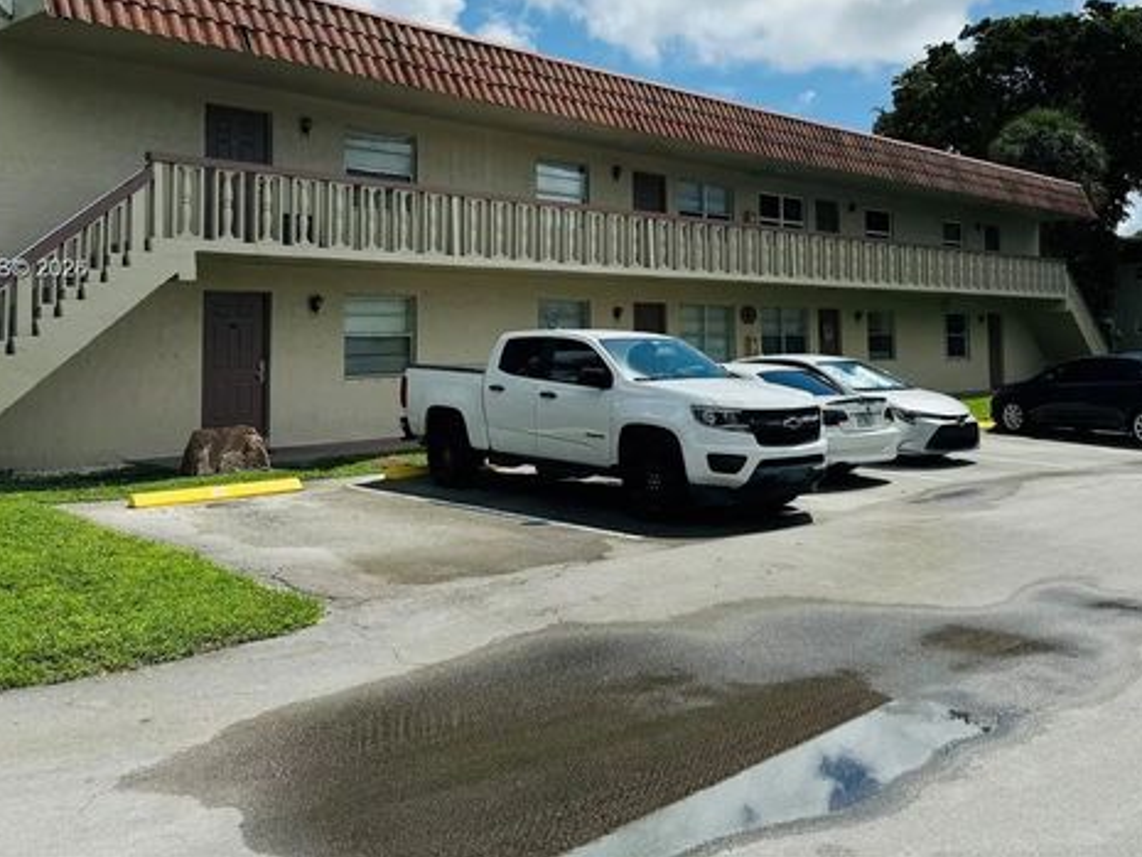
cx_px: 567
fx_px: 1089
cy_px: 270
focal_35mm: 33
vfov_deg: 42.3
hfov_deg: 55.3
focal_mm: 6.76
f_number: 1.78
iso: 80
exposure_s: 1/7937
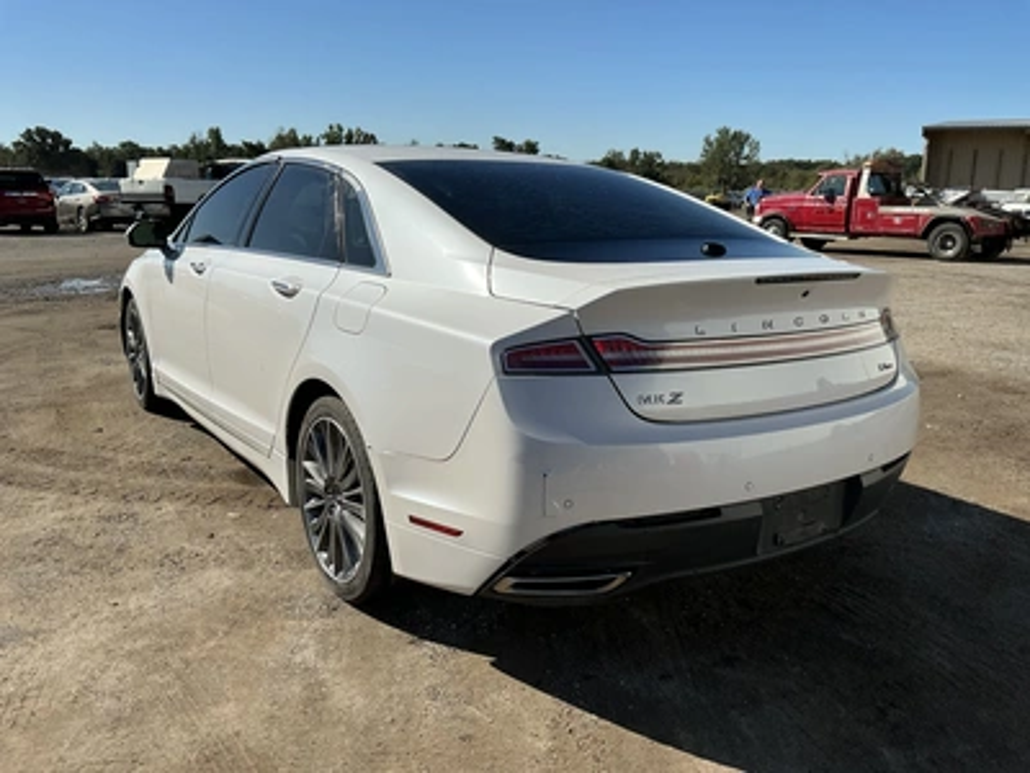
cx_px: 515
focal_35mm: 28
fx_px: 833
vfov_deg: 49.7
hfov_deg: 63.4
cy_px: 386
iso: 25
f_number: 1.8
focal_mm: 3
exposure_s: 1/3534
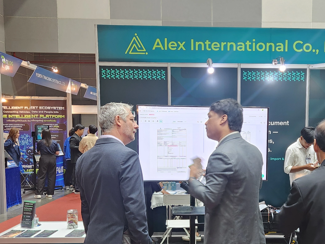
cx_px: 230
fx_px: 413
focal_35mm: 44
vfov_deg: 32.5
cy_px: 167
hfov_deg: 42.1
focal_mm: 5.4
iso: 250
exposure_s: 1/40
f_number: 1.8
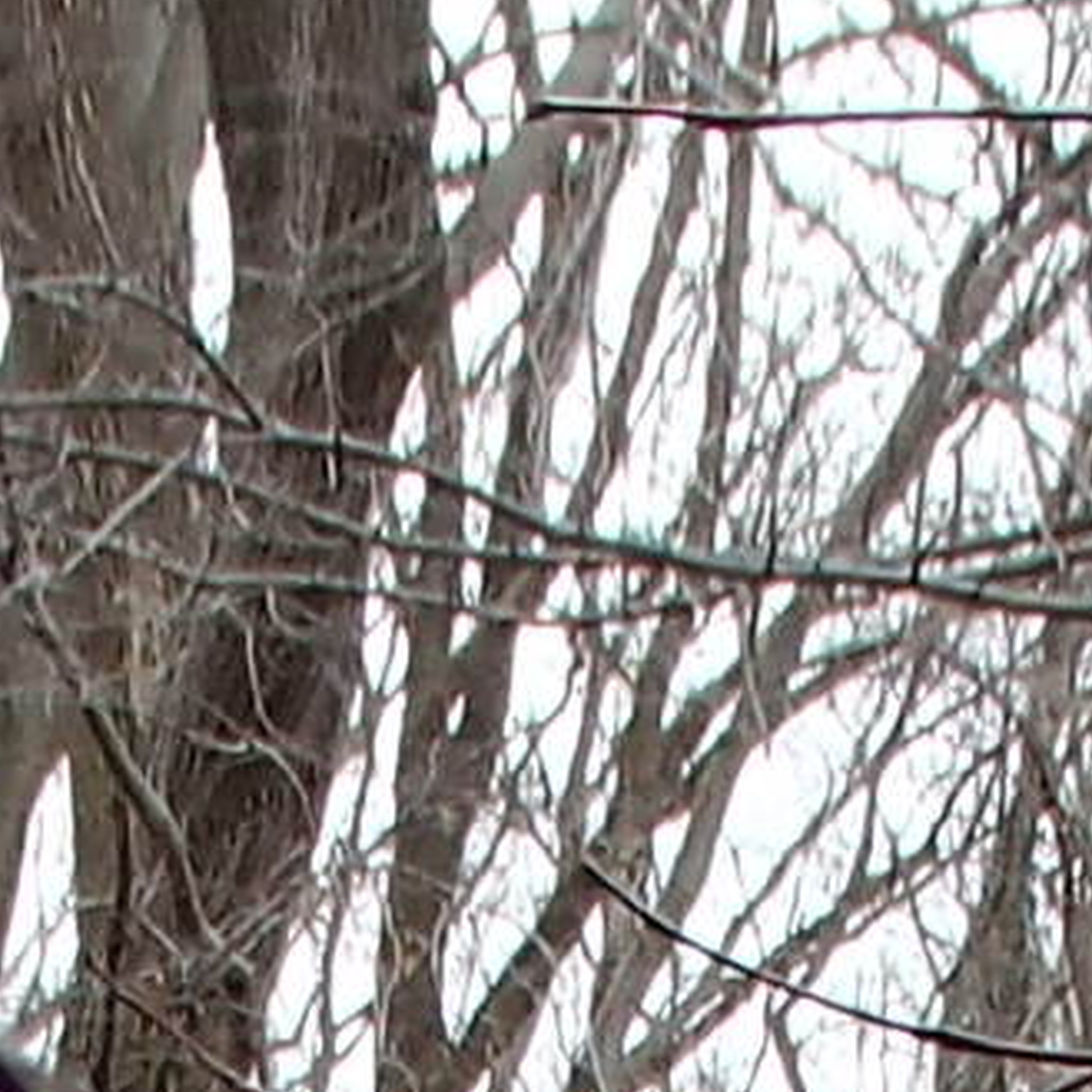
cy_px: 3399
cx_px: 581
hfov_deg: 7.3
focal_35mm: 241
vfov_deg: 6.5
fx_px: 8601
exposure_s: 1/160
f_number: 3.9
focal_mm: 5
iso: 100
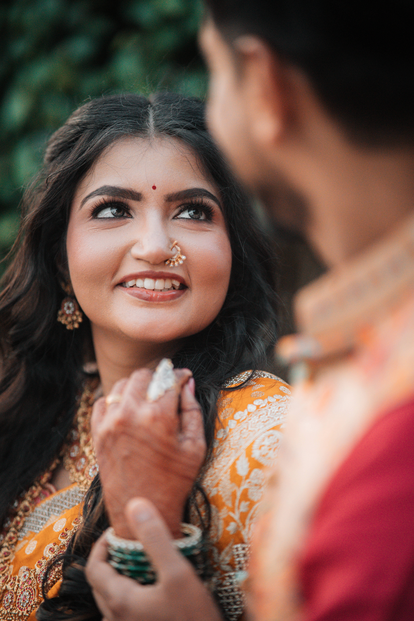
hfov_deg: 16.1
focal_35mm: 85
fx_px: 1466
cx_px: 207
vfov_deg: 23.9
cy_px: 310
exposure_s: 1/1250
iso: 2500
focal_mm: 85
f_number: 1.4
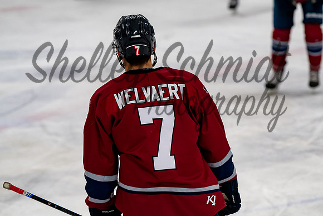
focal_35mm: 230
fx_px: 2067
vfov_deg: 6.0
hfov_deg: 8.9
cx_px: 171
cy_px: 102
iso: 2000
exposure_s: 1/800
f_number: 3.5
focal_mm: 145
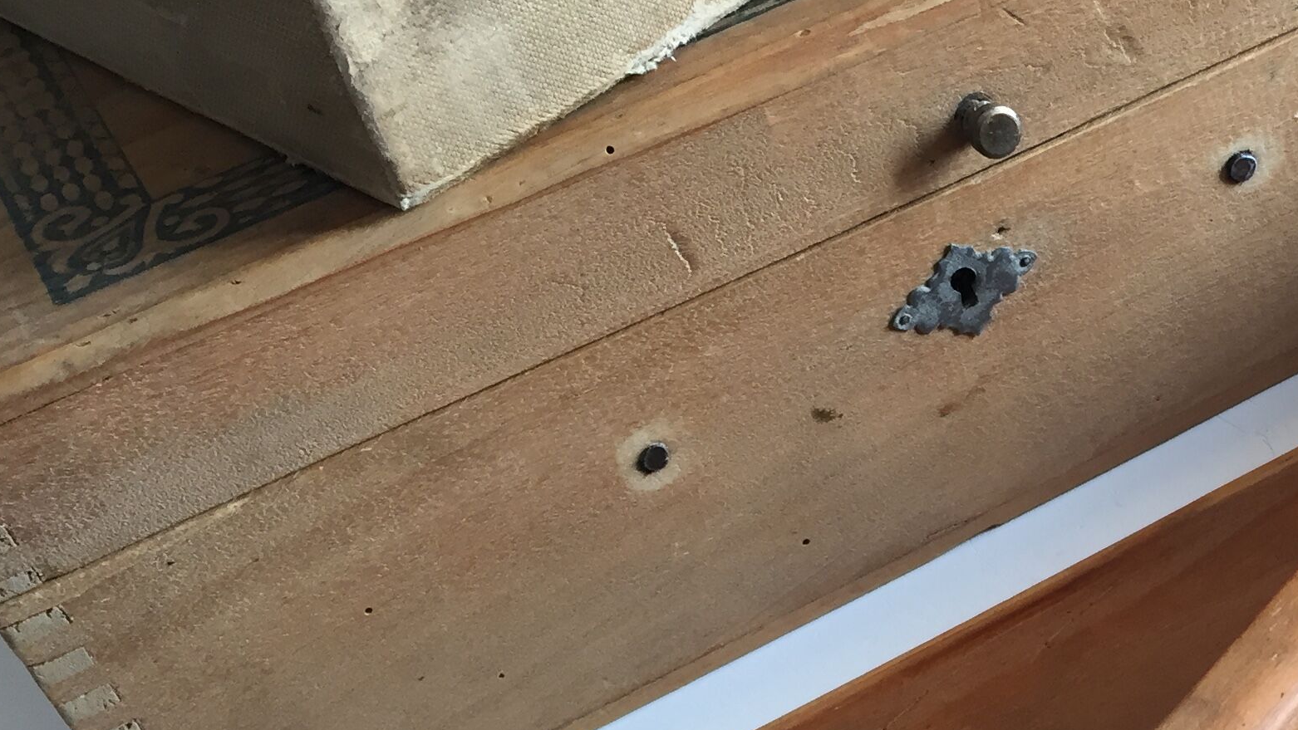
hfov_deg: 29.4
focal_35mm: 66
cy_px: 708
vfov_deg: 17.9
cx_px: 1346
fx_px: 2272
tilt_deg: -46.0
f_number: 2.2
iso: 40
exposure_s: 1/33
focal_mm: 4.15
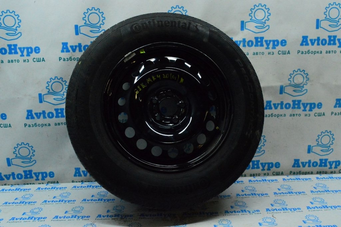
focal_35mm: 36
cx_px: 170
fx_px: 341
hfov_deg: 53.2
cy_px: 114
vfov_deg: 36.8
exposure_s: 1/200
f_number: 11
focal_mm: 24
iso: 6400
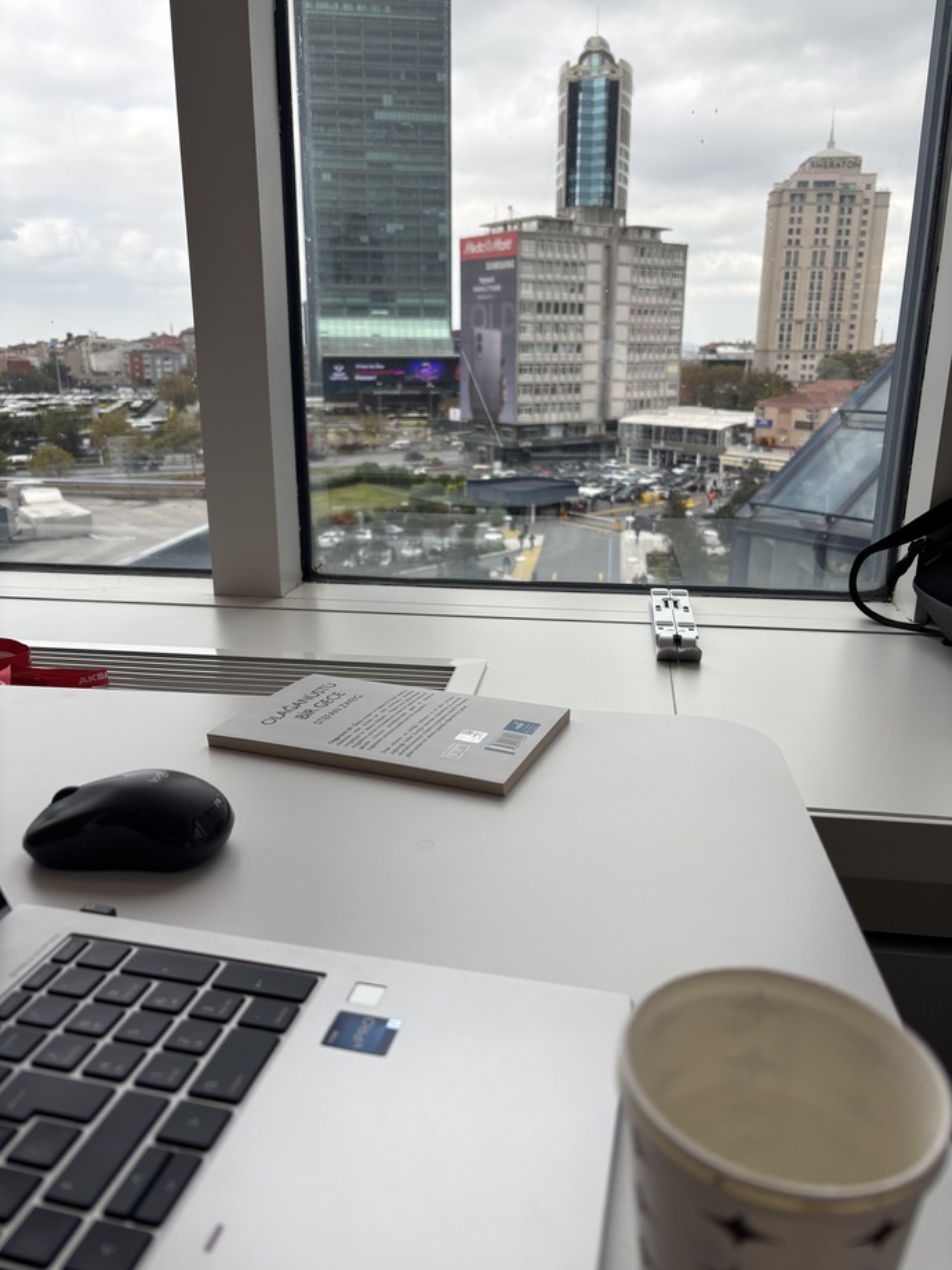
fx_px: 953
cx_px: 476
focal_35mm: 26
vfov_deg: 67.3
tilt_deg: -16.9
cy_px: 635
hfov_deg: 53.1
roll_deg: -0.7
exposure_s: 1/356
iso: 50
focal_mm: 5.96
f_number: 1.6
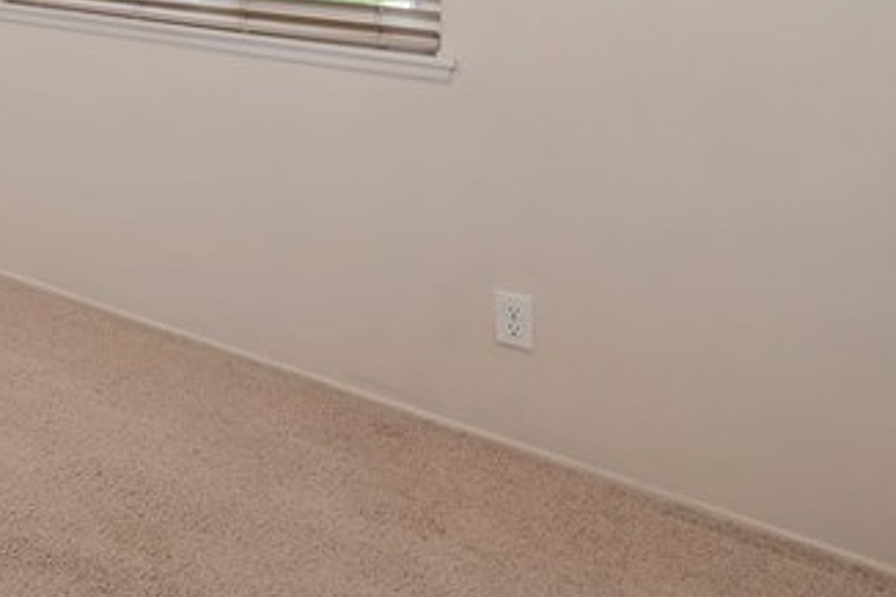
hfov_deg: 31.7
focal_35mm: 44
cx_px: -322
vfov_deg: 27.1
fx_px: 1095
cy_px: -111
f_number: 8
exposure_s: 1/20
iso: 220
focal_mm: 14
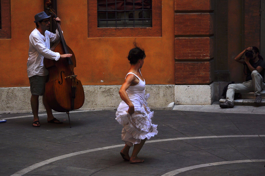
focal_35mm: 105
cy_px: 88
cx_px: 132
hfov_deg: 19.5
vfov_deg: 13.0
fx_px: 772
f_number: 4.5
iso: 200
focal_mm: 70
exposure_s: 1/200
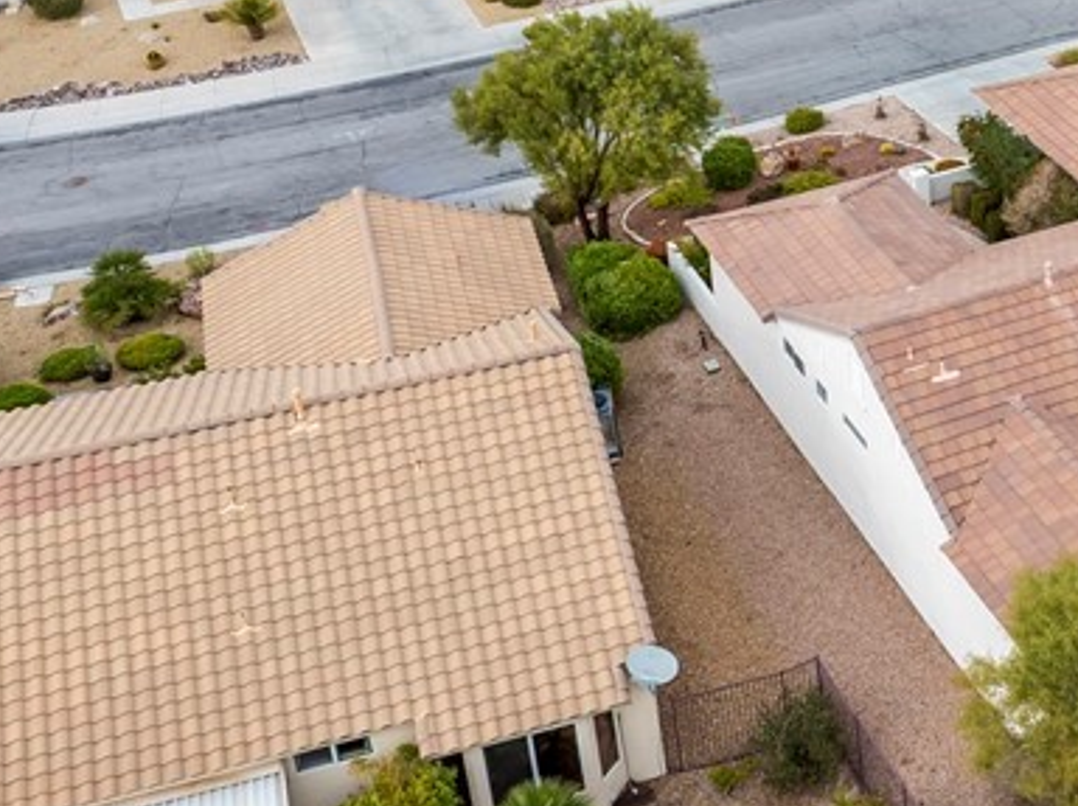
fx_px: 1991
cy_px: 95
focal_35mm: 64
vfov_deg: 22.4
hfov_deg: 28.1
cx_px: 1123
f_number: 2.8
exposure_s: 1/320
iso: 110
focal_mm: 12.29
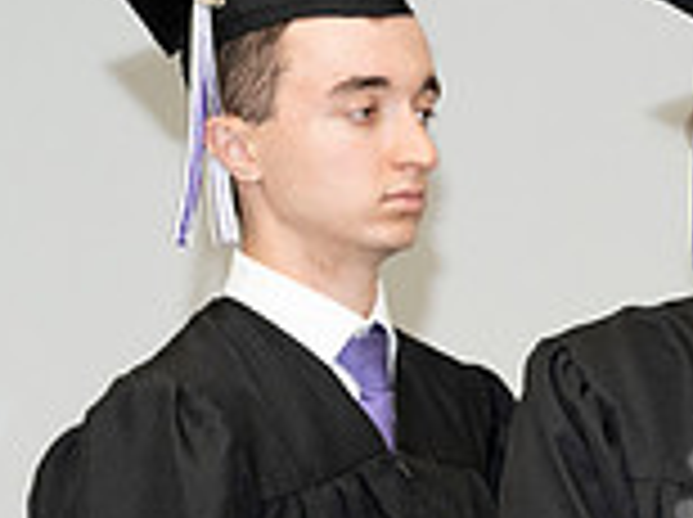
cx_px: 1098
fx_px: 3478
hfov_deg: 10.9
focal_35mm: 174
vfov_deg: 8.4
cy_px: 588
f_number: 5.6
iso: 800
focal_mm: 48
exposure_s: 1/80
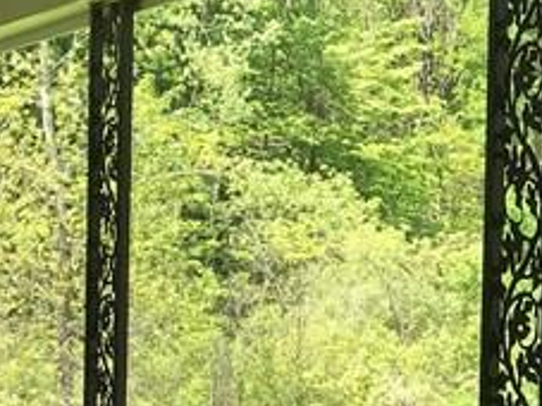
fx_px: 2050
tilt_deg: -1.5
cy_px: 451
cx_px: 1012
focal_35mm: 131
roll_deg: -1.7
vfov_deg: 11.1
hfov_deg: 13.4
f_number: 2.2
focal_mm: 4.15
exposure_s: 1/493
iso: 25
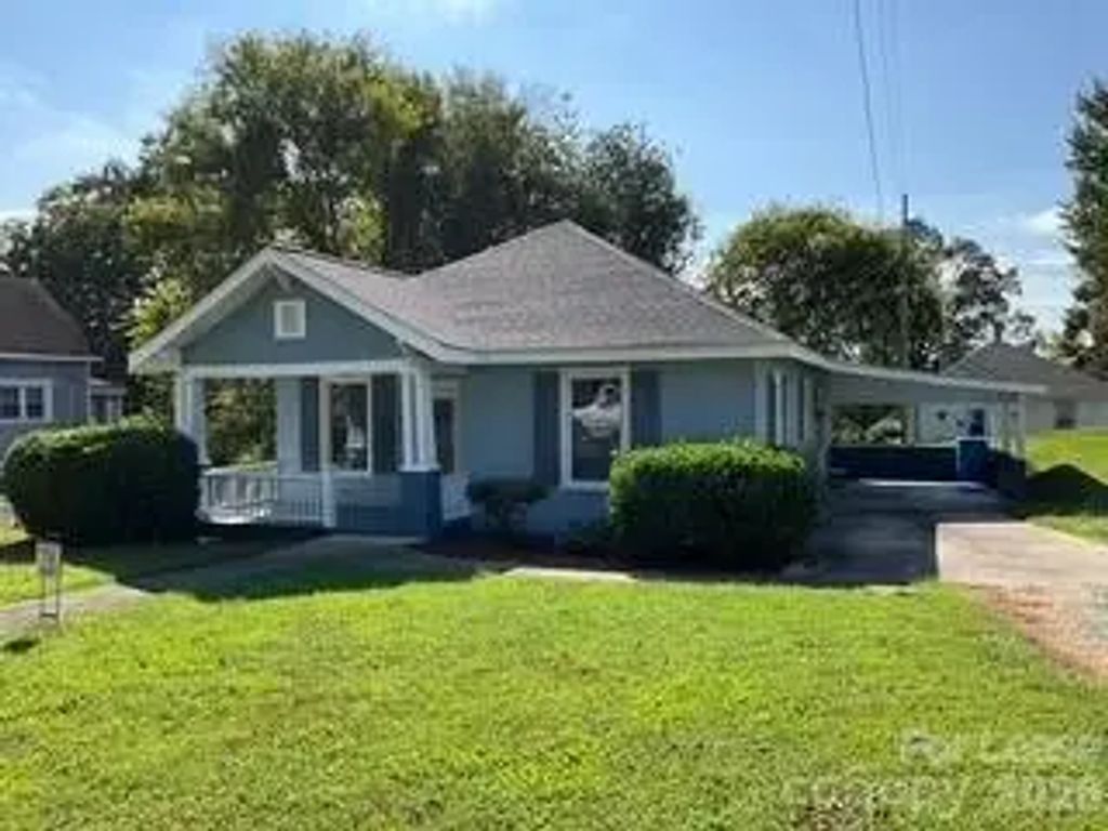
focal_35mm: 29
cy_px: 416
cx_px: 554
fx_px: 928
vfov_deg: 48.2
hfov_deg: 61.7
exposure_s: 1/1377
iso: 25
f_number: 1.8
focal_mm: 3
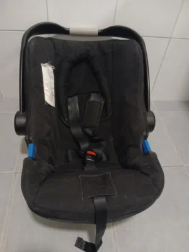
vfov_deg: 67.3
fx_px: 189
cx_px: 94
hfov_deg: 53.1
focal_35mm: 26
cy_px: 126
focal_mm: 3.98
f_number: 1.8
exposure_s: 1/20
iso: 1000
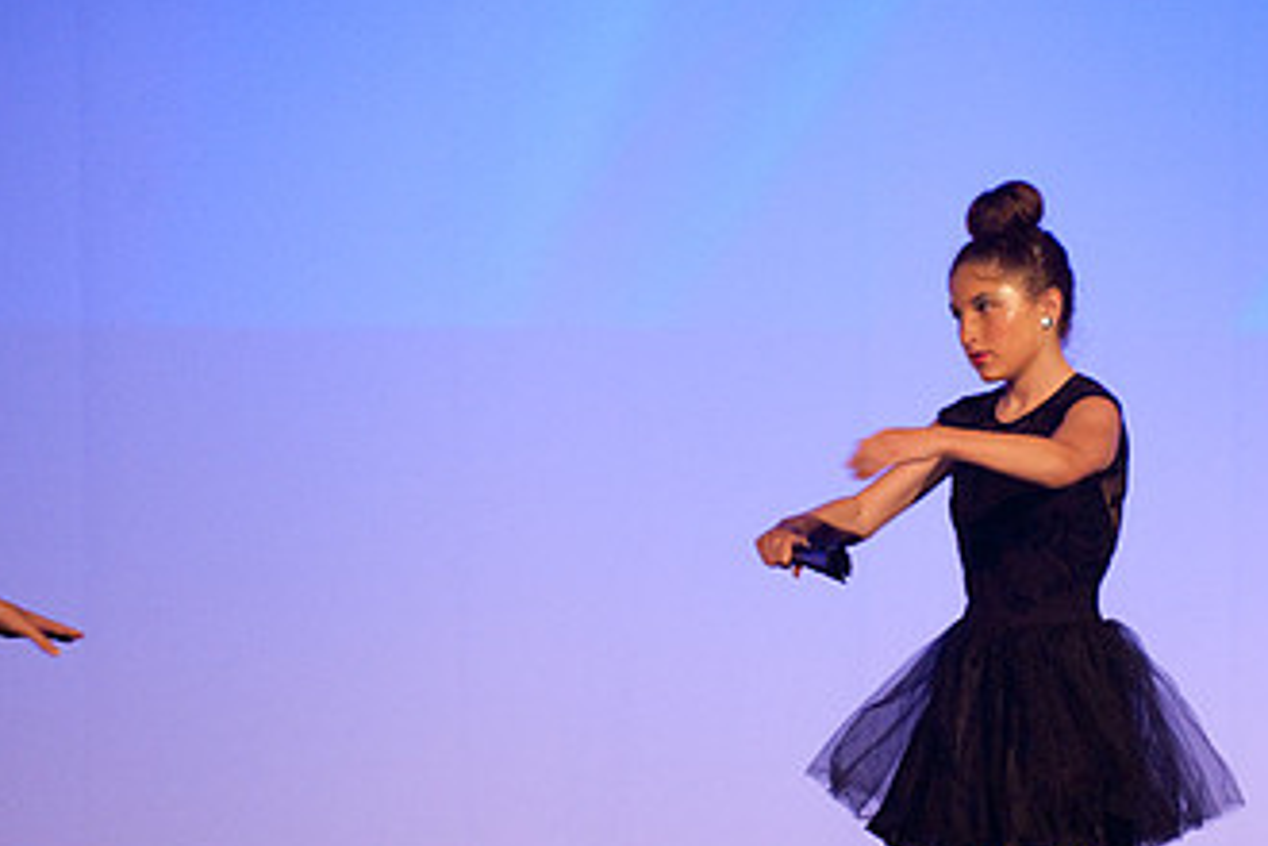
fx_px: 12362
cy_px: 508
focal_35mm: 351
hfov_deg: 5.9
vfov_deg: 3.9
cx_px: 984
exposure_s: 1/200
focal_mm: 200
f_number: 2.8
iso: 3200
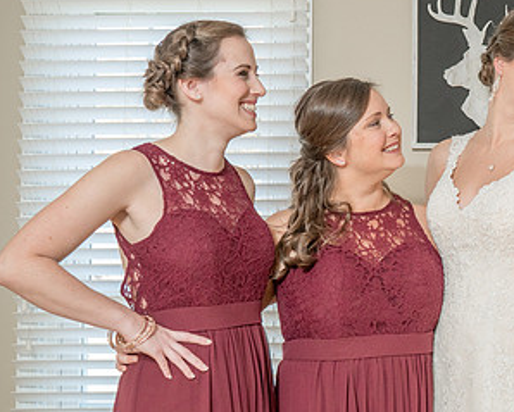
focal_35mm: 70
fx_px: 1066
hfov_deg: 25.6
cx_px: 525
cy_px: 200
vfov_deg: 21.9
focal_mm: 35
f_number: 5.6
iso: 2000
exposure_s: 1/100
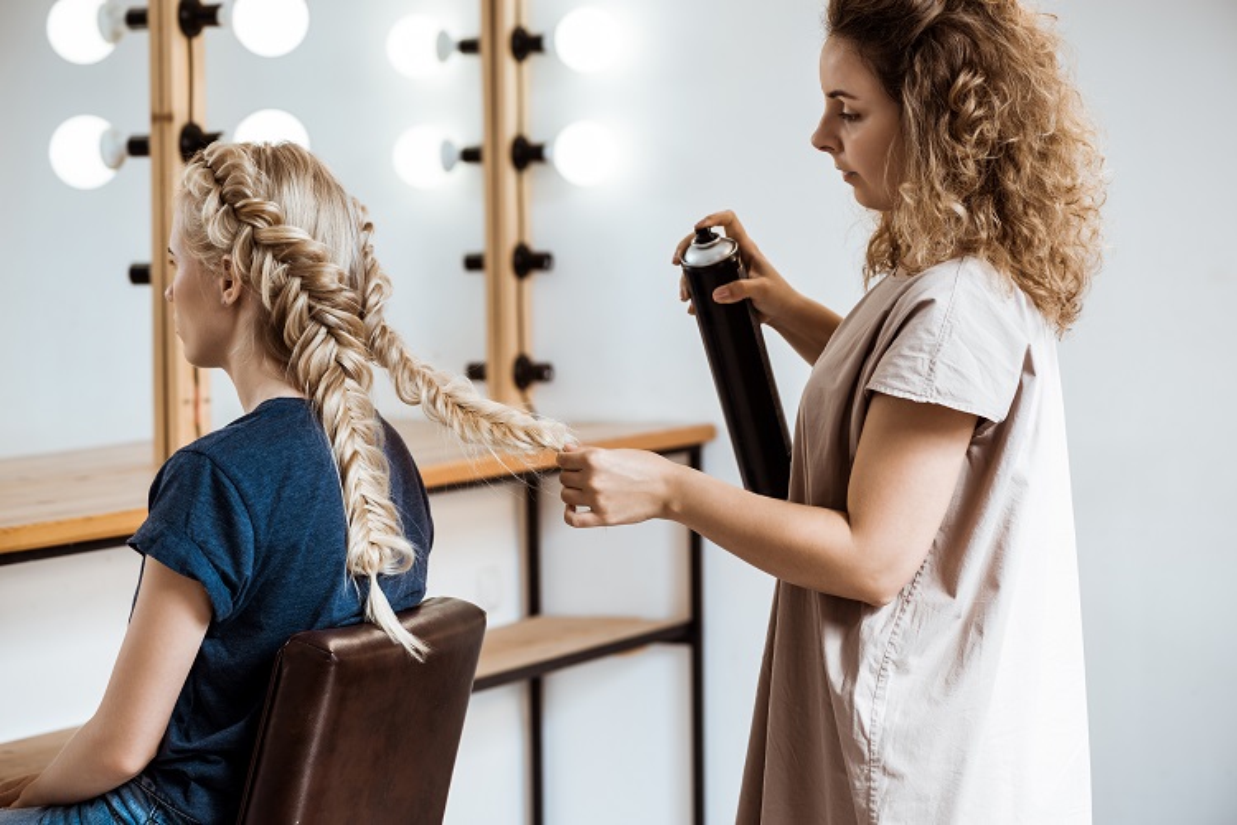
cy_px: 412
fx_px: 3608
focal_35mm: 105
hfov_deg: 19.5
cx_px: 618
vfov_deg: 13.0
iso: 320
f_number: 5
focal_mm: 105
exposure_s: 1/160
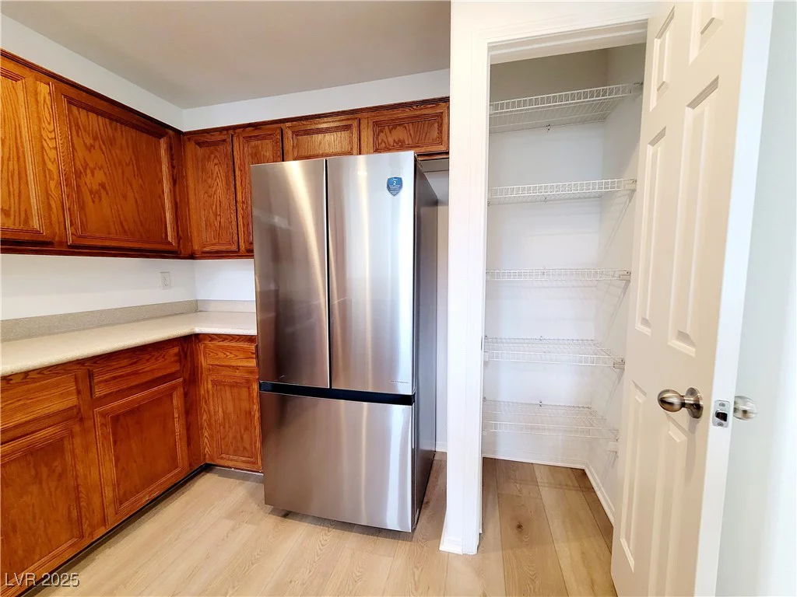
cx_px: 398
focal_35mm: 13
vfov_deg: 89.9
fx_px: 299
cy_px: 298
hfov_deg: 106.2
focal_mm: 2.2
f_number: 2.2
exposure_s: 1/60.2
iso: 200
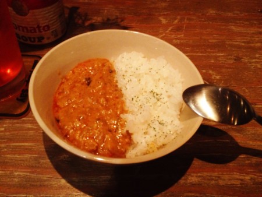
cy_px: 98
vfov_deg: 40.7
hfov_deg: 52.6
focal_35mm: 35
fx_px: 265
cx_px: 131
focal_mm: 4.28
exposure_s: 1/20
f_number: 2.4
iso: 250
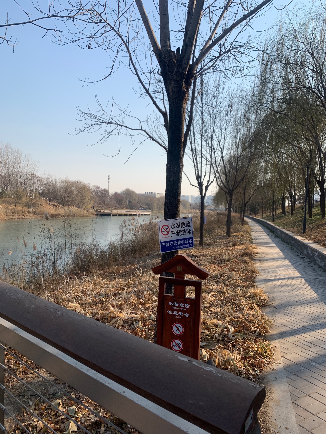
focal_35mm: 26
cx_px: 163
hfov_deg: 53.1
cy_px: 217
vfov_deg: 67.3
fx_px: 326
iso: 25
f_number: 1.8
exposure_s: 1/1880
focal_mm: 4.25
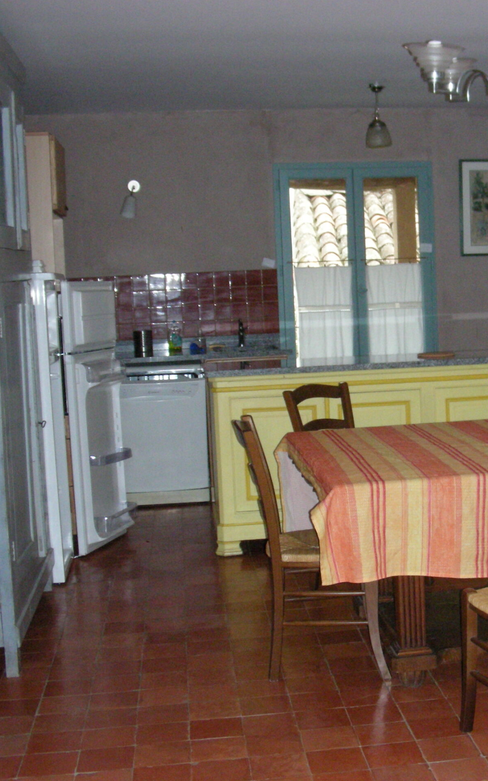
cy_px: 390
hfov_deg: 23.5
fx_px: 1150
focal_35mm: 54
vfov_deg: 37.5
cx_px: 410
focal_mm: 6.3
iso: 311
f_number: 3.5
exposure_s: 1/60
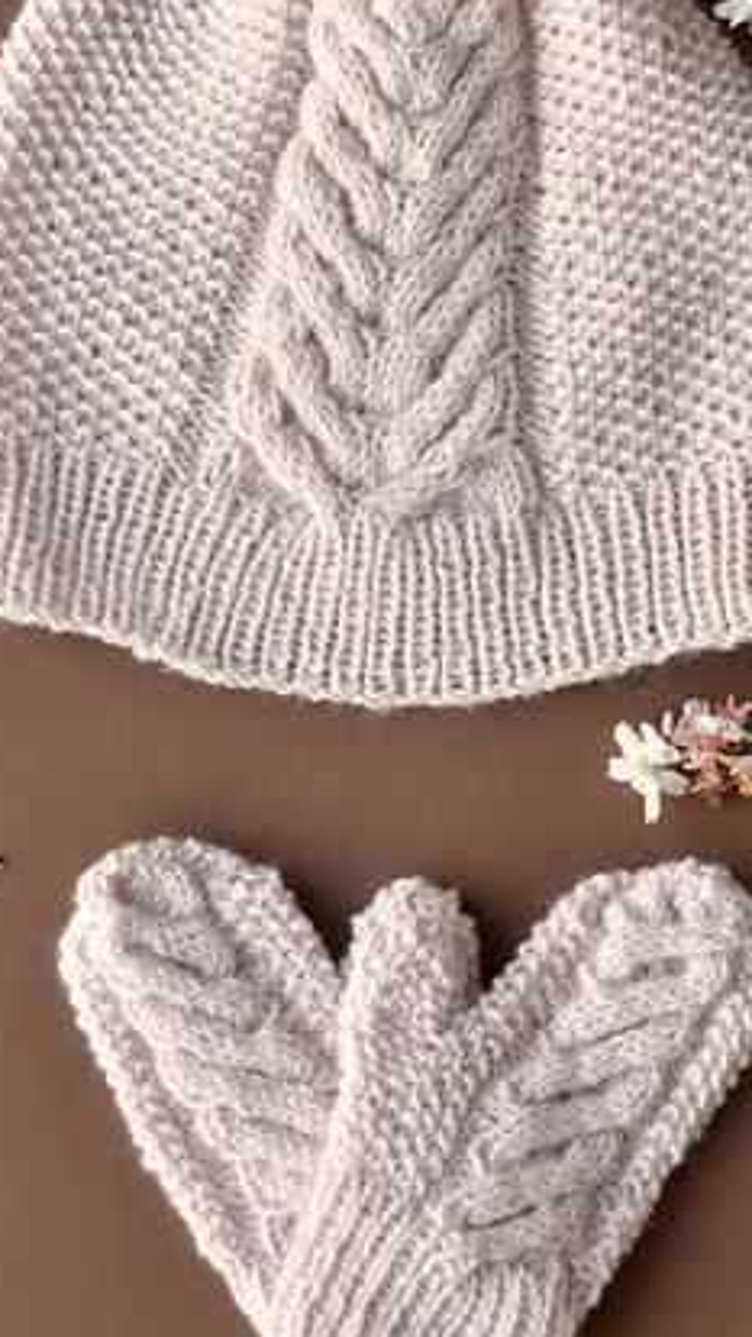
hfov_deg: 9.6
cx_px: 352
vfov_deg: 17.0
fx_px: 4465
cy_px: 539
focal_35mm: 126
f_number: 4.8
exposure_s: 1/60
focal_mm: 52
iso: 450
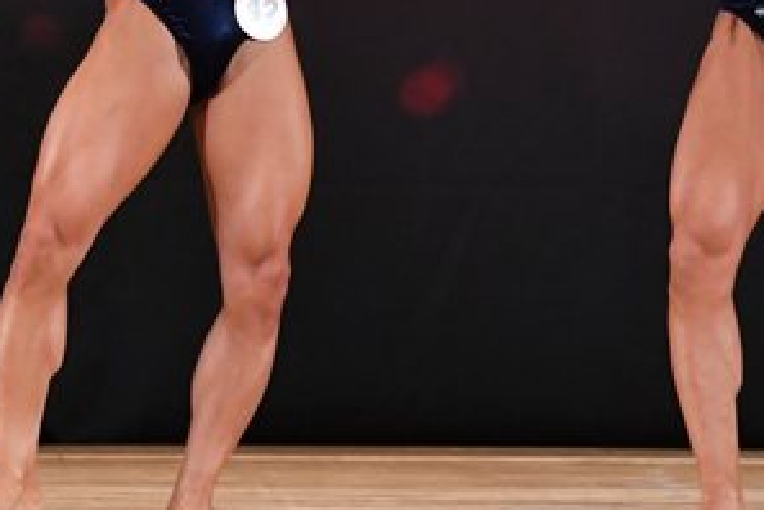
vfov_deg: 2.4
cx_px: 220
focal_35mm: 566
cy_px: 103
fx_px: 12011
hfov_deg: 3.6
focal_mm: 145
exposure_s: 1/400
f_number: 5.6
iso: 3200
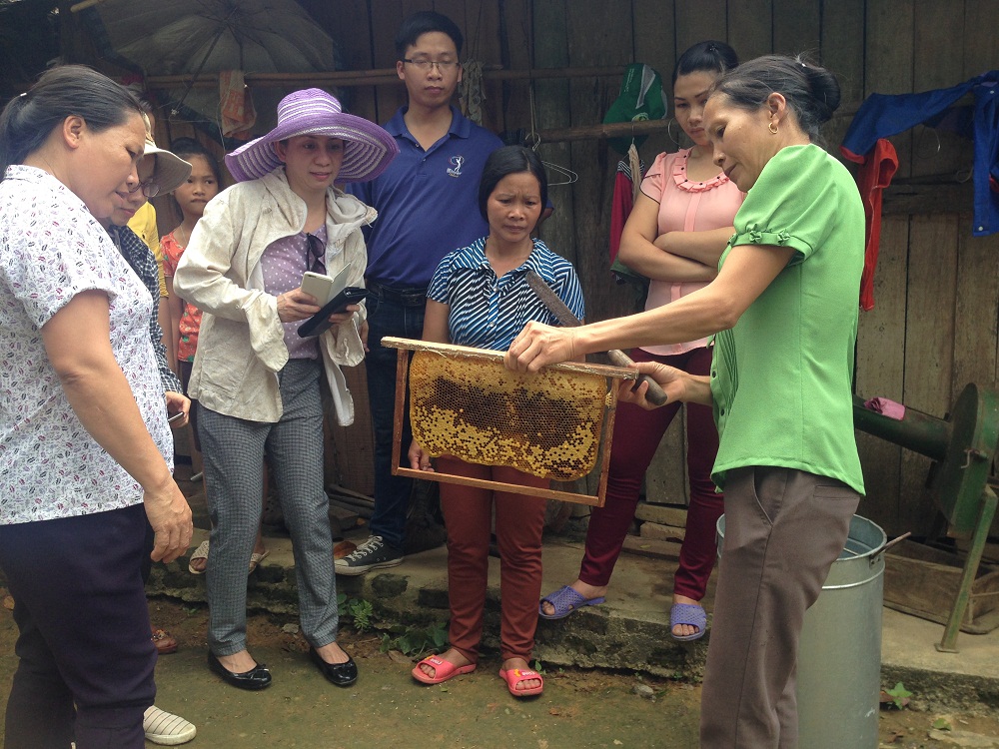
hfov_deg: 55.4
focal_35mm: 33
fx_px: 952
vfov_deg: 42.9
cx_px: 500
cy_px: 374
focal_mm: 4.12
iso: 50
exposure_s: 1/332
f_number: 2.4
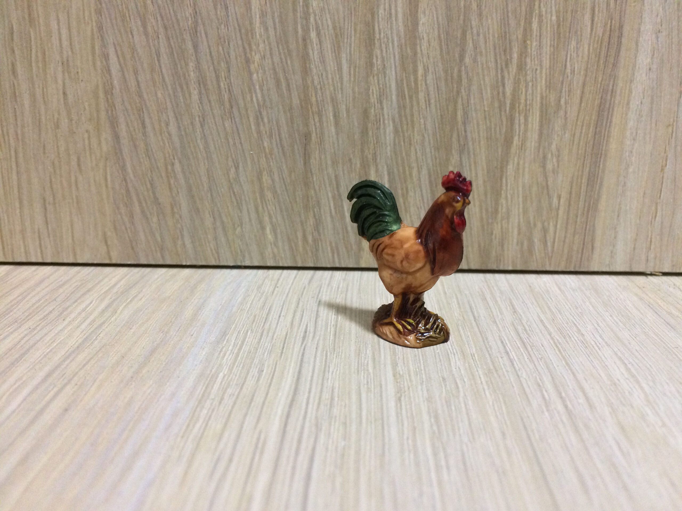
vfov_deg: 48.2
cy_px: 256
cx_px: 341
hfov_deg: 61.7
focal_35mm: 29
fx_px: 571
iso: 320
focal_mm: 4.15
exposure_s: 1/33
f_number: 2.2
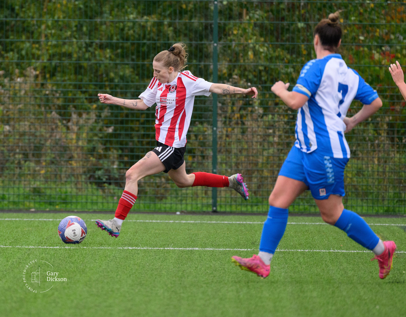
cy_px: 122
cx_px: 139
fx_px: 7637
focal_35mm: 642
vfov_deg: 2.4
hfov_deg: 3.0
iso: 2200
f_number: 5.6
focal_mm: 400
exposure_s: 1/1000
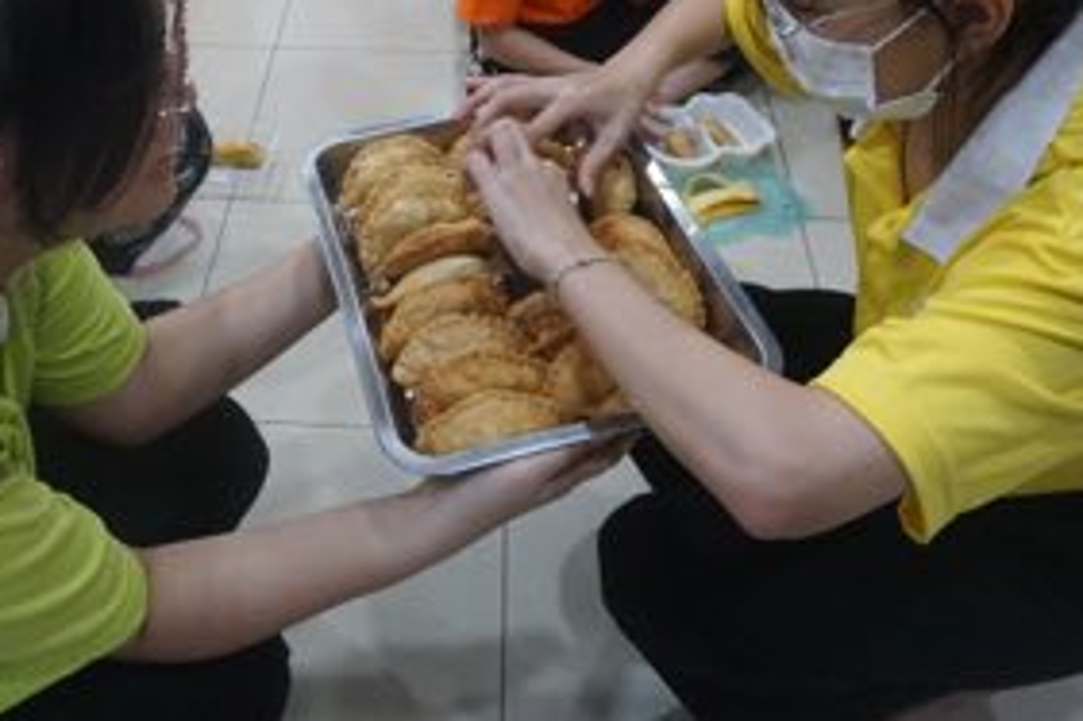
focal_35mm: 41
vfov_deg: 31.7
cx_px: 405
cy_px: 143
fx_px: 1233
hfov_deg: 47.0
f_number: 3.5
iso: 2000
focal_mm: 16
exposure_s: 1/160
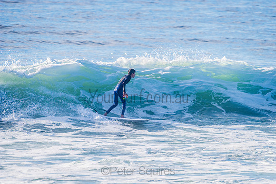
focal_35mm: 500
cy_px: 92
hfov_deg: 4.1
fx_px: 3834
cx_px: 138
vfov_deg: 2.8
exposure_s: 1/2000
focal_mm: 500
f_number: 5.6
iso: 280
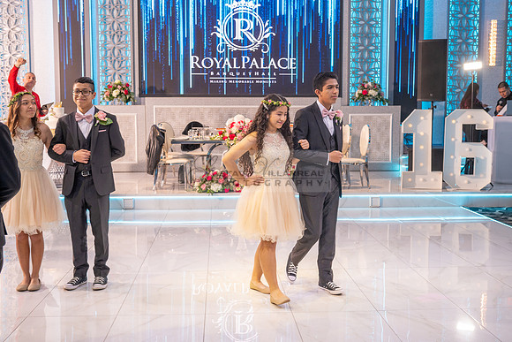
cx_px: 256
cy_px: 171
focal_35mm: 45
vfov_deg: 29.9
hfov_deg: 43.6
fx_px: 640
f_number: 5
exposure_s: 1/125
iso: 1000
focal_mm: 45
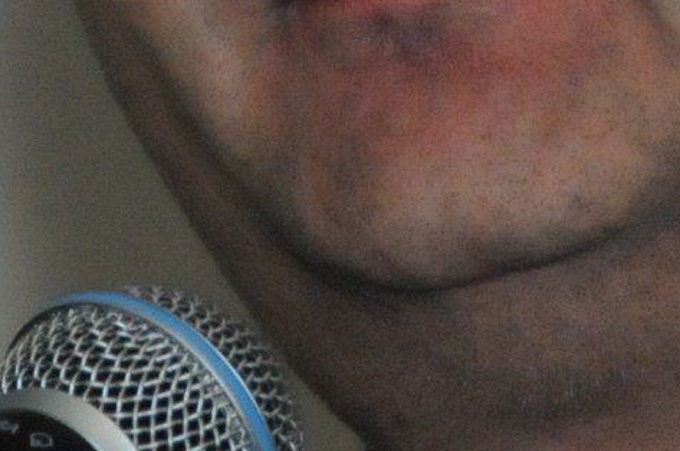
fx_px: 25654
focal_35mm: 1360
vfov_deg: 1.0
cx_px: 459
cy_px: -207
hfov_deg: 1.5
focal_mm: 200
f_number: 5.6
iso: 3200
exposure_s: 1/160
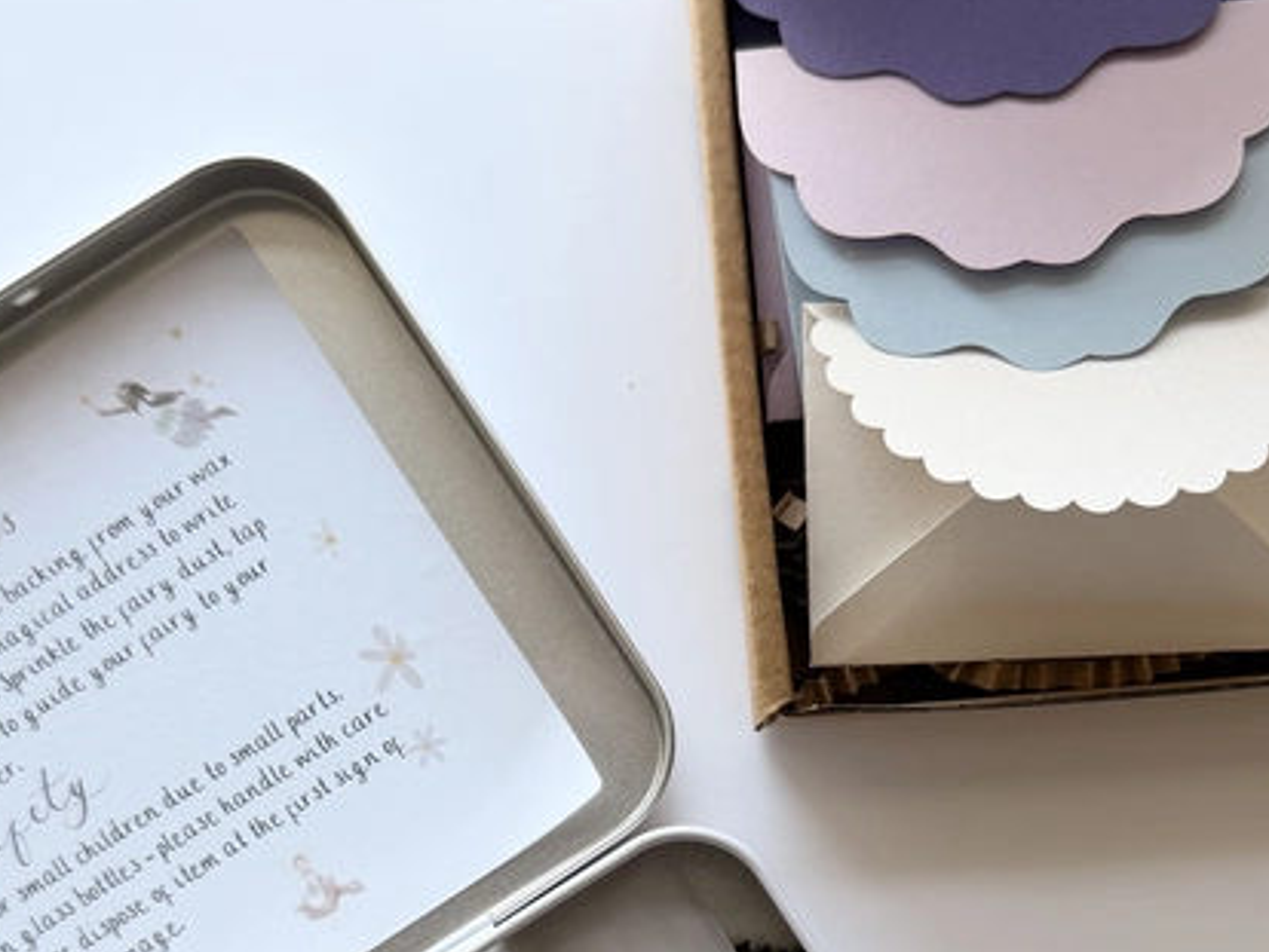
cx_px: 745
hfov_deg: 37.4
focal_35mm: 51
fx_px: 1871
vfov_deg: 27.5
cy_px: 860
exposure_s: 1/149
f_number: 1.78
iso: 50
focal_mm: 6.76
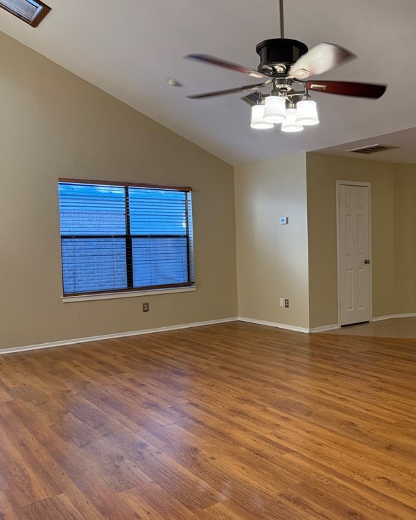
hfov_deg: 44.0
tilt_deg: -0.8
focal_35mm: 32
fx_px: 492
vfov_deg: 55.7
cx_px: 320
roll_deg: +2.8
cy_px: 261
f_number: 1.78
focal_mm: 6.76
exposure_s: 1/120
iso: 320
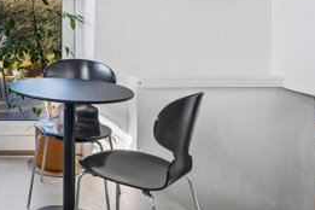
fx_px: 429
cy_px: 14
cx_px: -53
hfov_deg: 33.6
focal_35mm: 49
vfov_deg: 26.4
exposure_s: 1/60
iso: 160
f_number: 9
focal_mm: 16
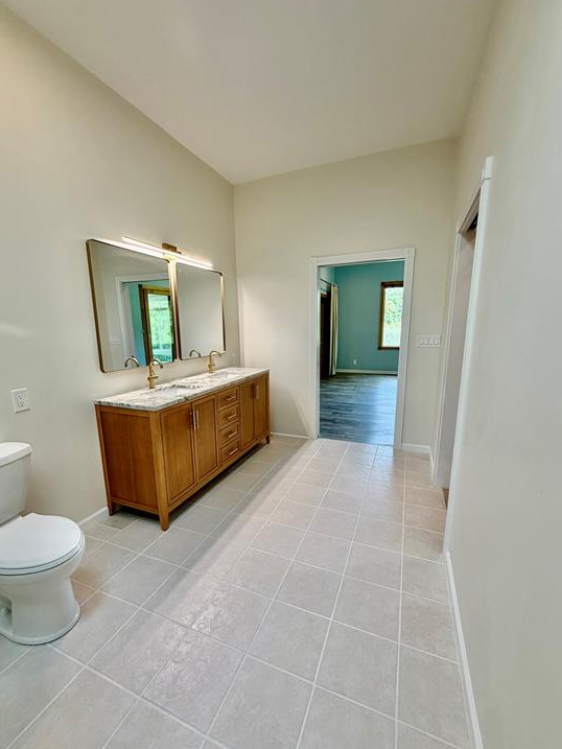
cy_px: 390
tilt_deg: -12.3
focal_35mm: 15
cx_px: 271
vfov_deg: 98.1
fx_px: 325
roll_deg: +2.3
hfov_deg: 81.7
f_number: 2.2
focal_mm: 2.22
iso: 125
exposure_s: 1/120
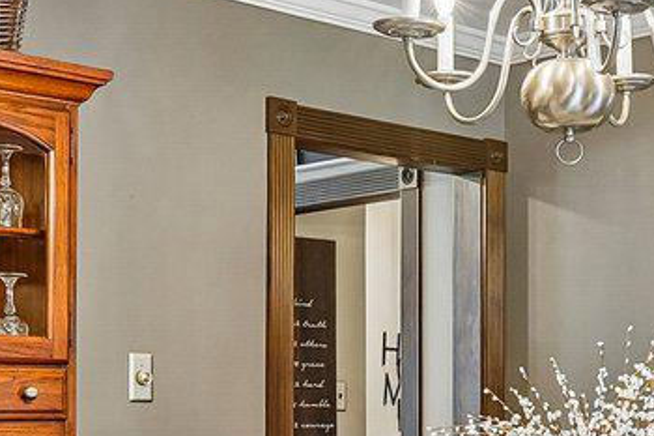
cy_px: 446
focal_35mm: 82
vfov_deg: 16.3
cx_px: 516
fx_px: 1489
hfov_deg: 24.4
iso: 800
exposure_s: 1/10
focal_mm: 14
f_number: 8
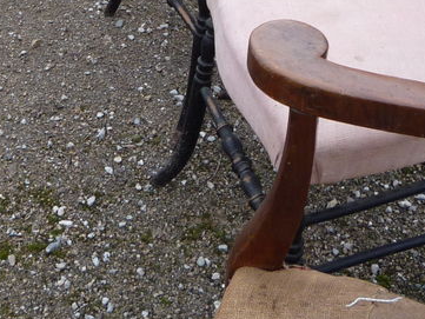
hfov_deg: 23.1
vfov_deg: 17.2
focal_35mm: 83
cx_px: 71
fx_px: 1019
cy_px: -36
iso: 100
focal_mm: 5.2
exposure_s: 1/100
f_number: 3.5
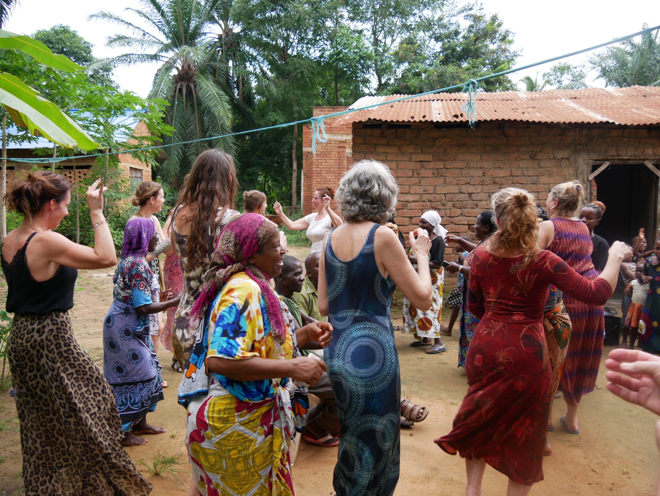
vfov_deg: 49.8
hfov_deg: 63.4
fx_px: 534
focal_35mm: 28
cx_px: 330
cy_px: 248
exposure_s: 1/125
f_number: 4
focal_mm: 14
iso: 200
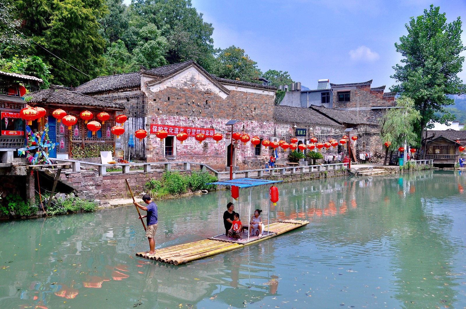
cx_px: 233
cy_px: 154
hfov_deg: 53.2
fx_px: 465
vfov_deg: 36.8
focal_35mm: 36
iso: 200
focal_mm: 24
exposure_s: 1/400
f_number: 8
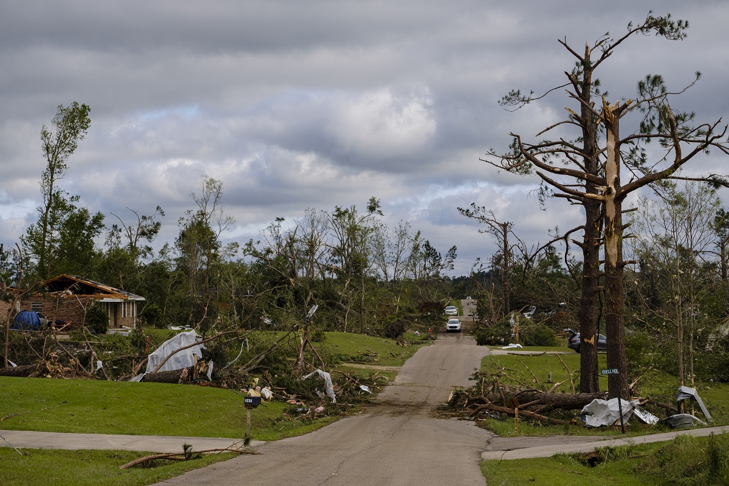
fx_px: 1519
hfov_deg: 27.0
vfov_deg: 18.2
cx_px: 364
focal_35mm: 75
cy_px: 243
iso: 100
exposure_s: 1/640
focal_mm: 50
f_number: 4.5
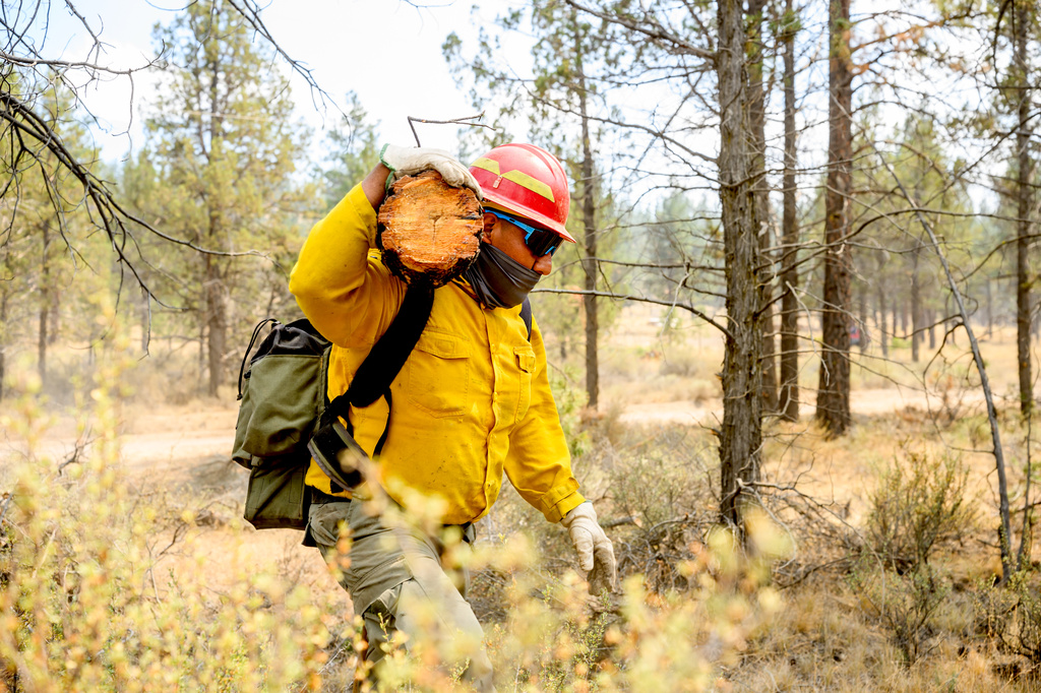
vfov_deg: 33.4
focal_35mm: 40
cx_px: 520
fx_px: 1156
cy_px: 346
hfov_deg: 48.5
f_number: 4.8
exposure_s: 1/500
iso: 400
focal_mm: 40
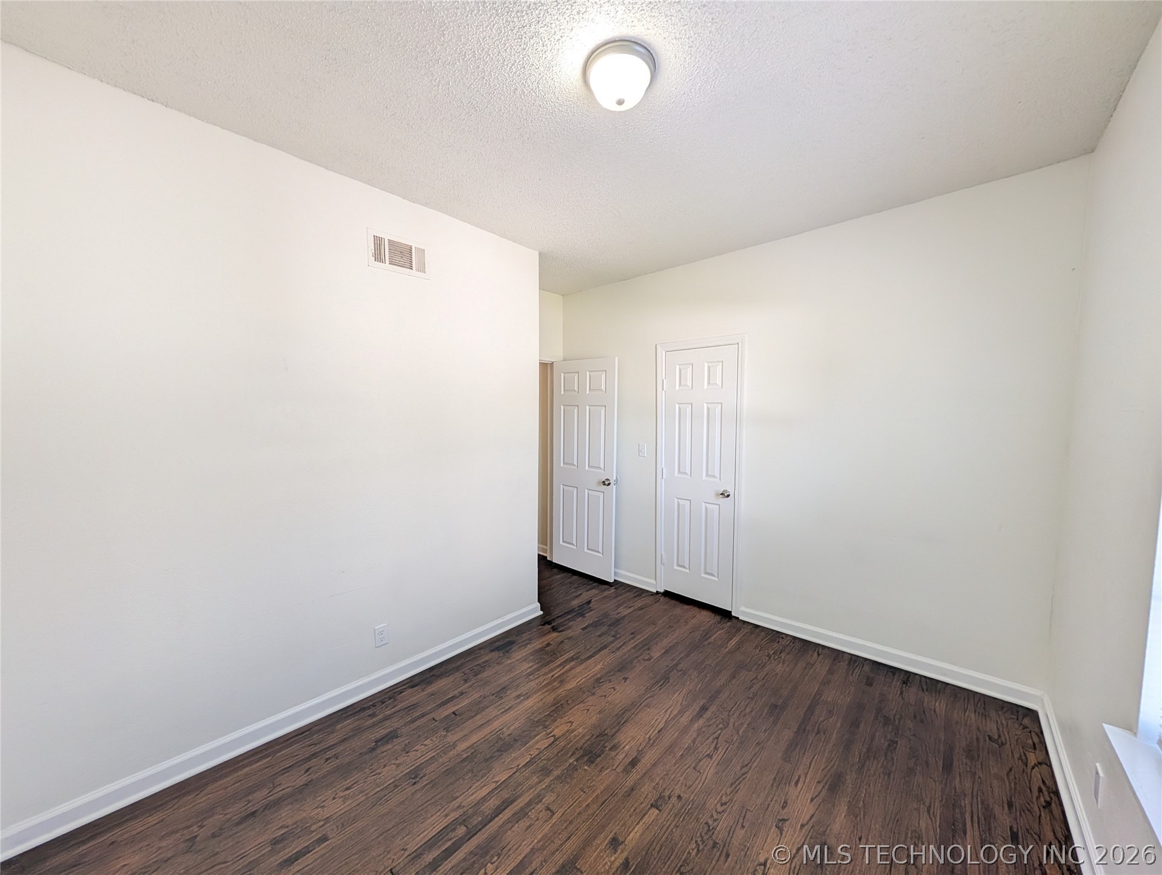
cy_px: 438
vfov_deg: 94.6
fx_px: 403
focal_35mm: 12
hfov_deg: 110.5
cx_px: 581
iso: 183
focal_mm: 2.02
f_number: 1.7
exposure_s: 1/90
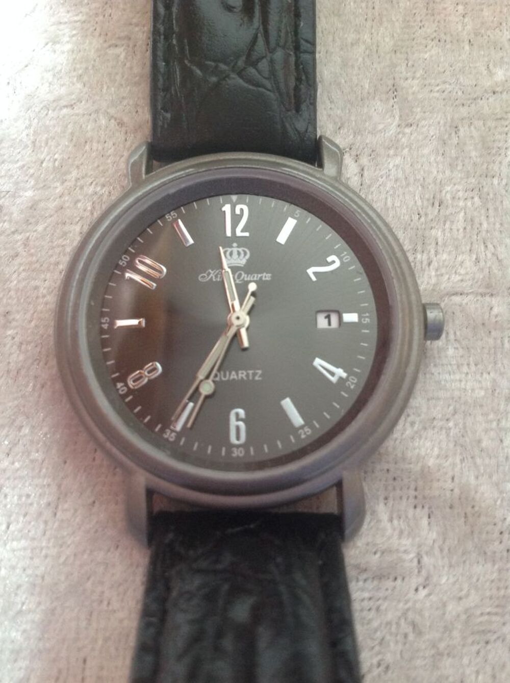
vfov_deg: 52.7
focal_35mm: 35
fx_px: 689
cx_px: 255
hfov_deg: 40.6
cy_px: 342
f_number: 2.4
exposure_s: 1/15
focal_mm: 4.28
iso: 200
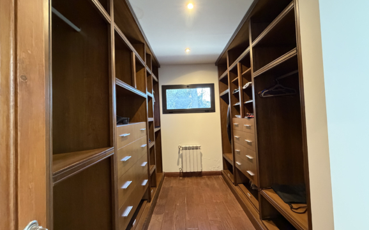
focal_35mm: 15
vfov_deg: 74.7
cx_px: 184
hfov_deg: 101.5
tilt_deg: +2.4
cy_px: 111
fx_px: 151
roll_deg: +1.7
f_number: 2.2
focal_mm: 2.22
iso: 640
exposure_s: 1/50
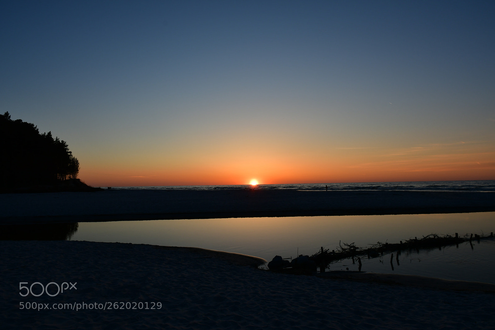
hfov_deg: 73.8
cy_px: 165
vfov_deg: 53.1
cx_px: 248
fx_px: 330
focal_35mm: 24
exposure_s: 1/100
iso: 100
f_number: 10
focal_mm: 16
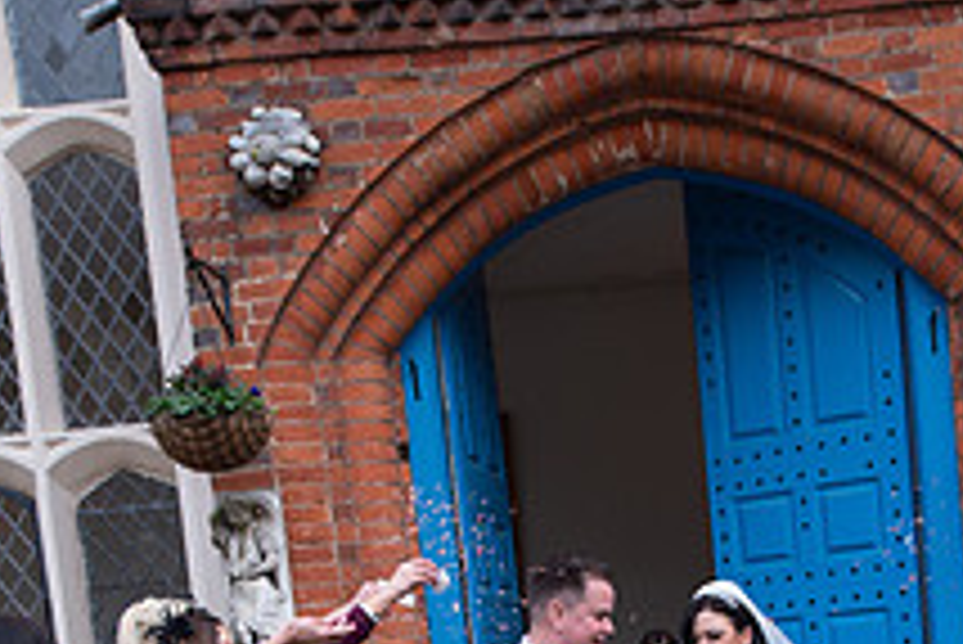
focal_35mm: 65
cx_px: 698
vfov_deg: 19.2
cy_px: 856
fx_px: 1740
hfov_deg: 30.5
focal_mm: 24
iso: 125
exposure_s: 1/100
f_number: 4
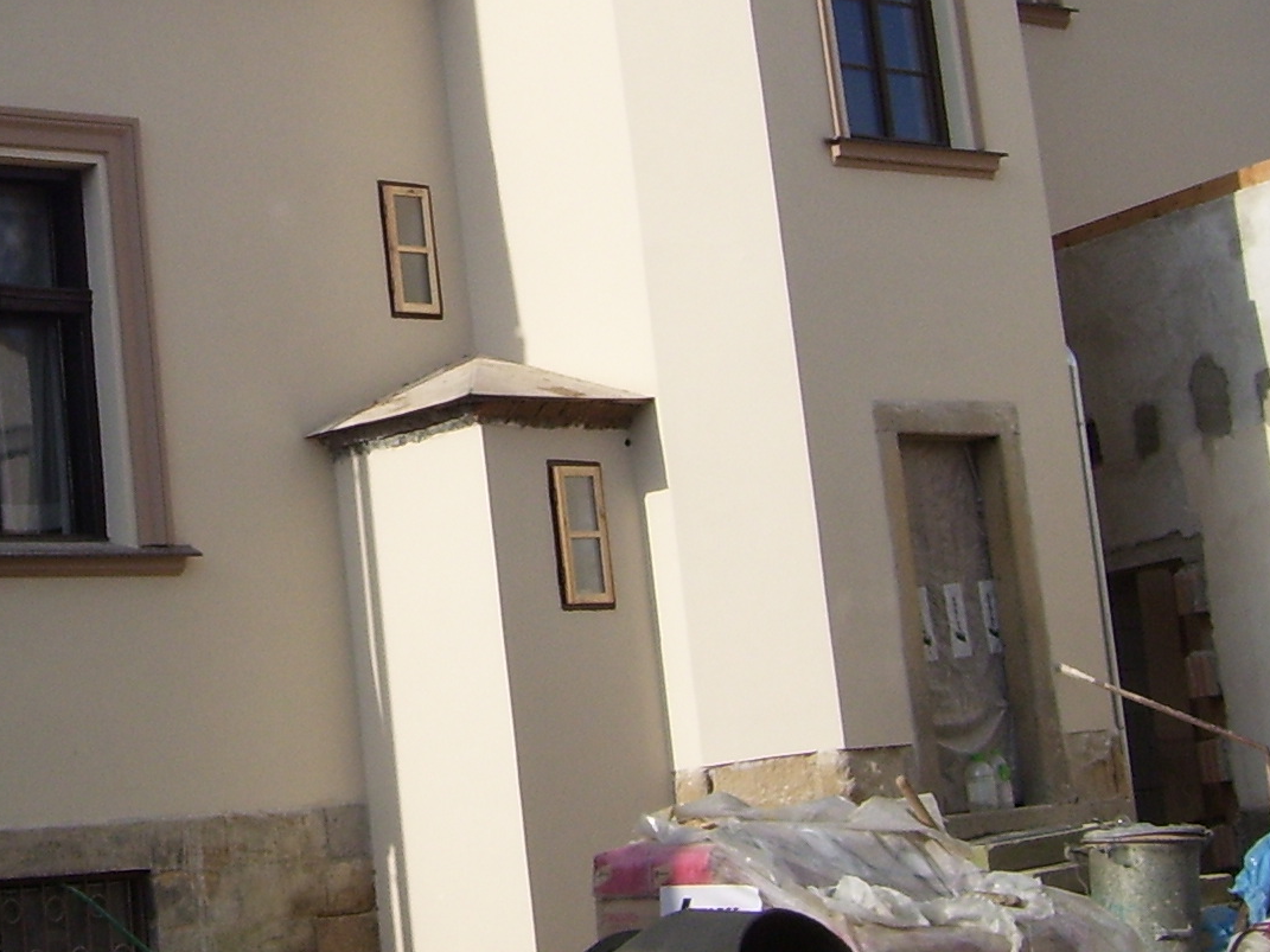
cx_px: 147
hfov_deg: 21.6
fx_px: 3265
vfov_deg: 16.4
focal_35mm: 89
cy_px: 134
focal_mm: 6
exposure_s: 1/750
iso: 80
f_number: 4.8
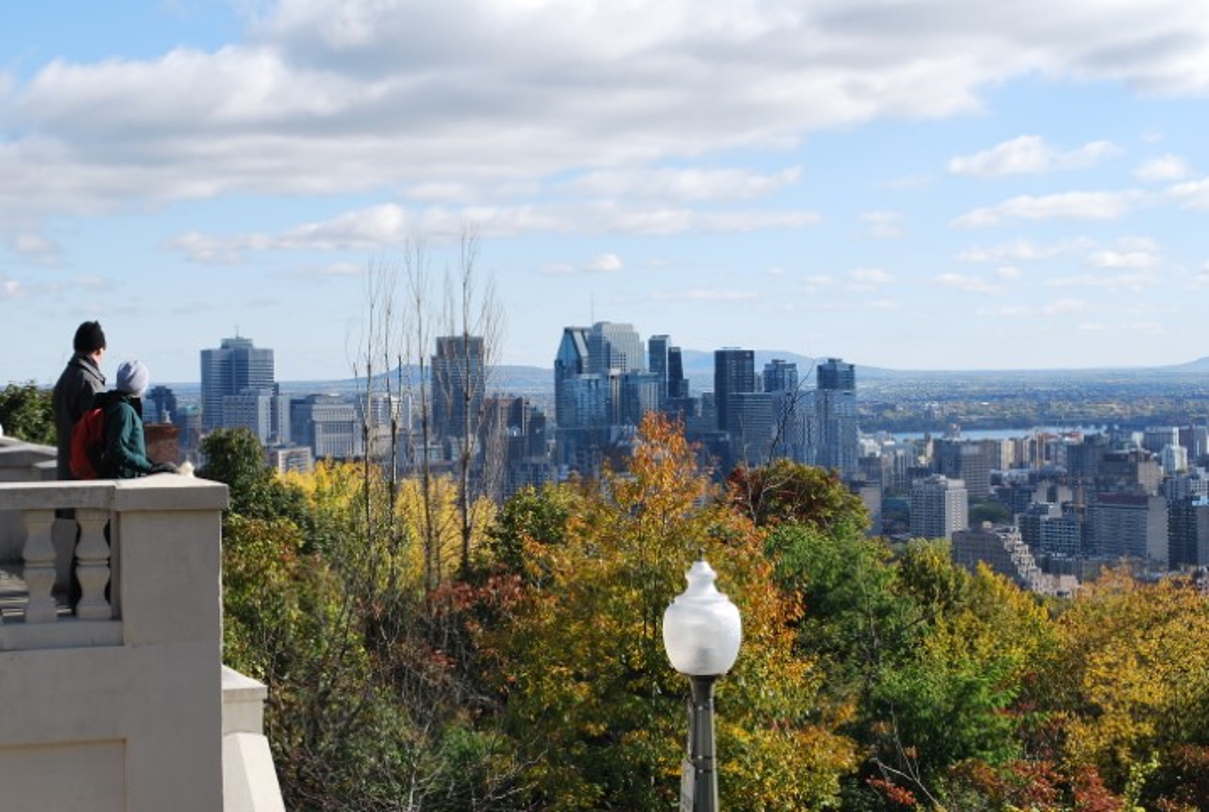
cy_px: 406
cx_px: 604
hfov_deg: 28.0
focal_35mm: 72
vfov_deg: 19.0
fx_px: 2423
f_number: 10
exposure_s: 1/250
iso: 160
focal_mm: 48
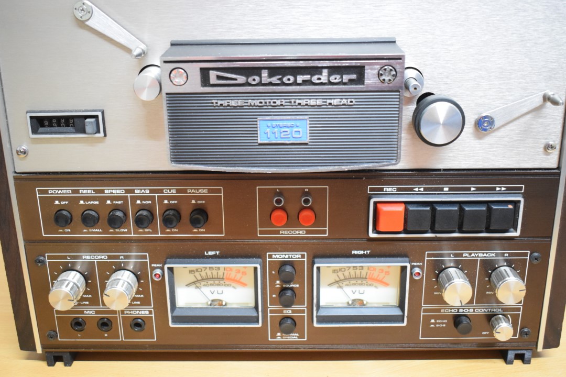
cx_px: 283
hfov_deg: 46.4
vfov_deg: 31.9
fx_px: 660
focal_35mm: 42
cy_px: 188
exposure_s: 1/60
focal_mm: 28
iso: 3200
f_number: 4.2
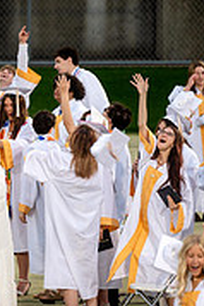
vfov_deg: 3.0
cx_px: -49
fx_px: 5913
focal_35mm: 697
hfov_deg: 2.0
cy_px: 126
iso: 640
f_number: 2.8
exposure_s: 1/500
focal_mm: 200
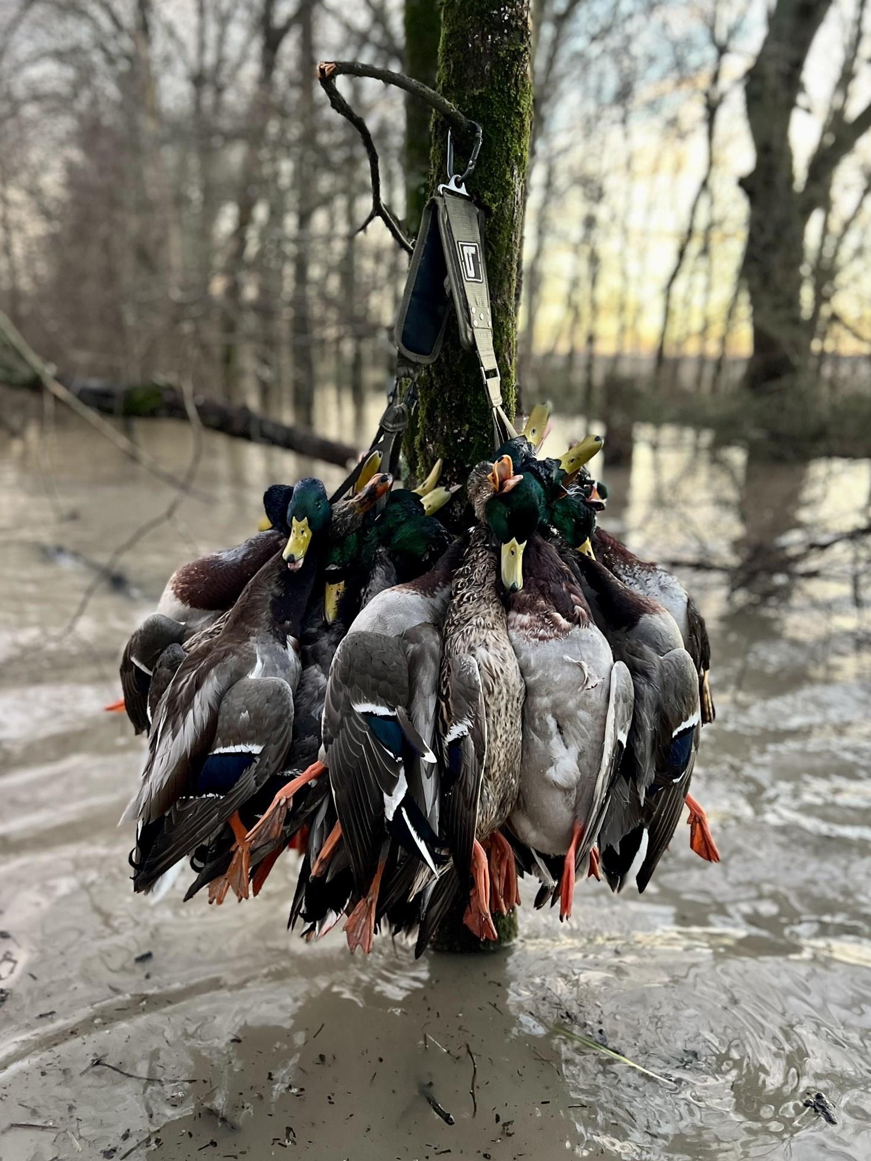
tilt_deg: -12.4
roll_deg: +0.7
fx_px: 1040
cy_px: 585
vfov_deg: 58.4
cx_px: 430
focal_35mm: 31
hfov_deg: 45.4
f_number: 1.5
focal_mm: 5.7
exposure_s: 1/60
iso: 250
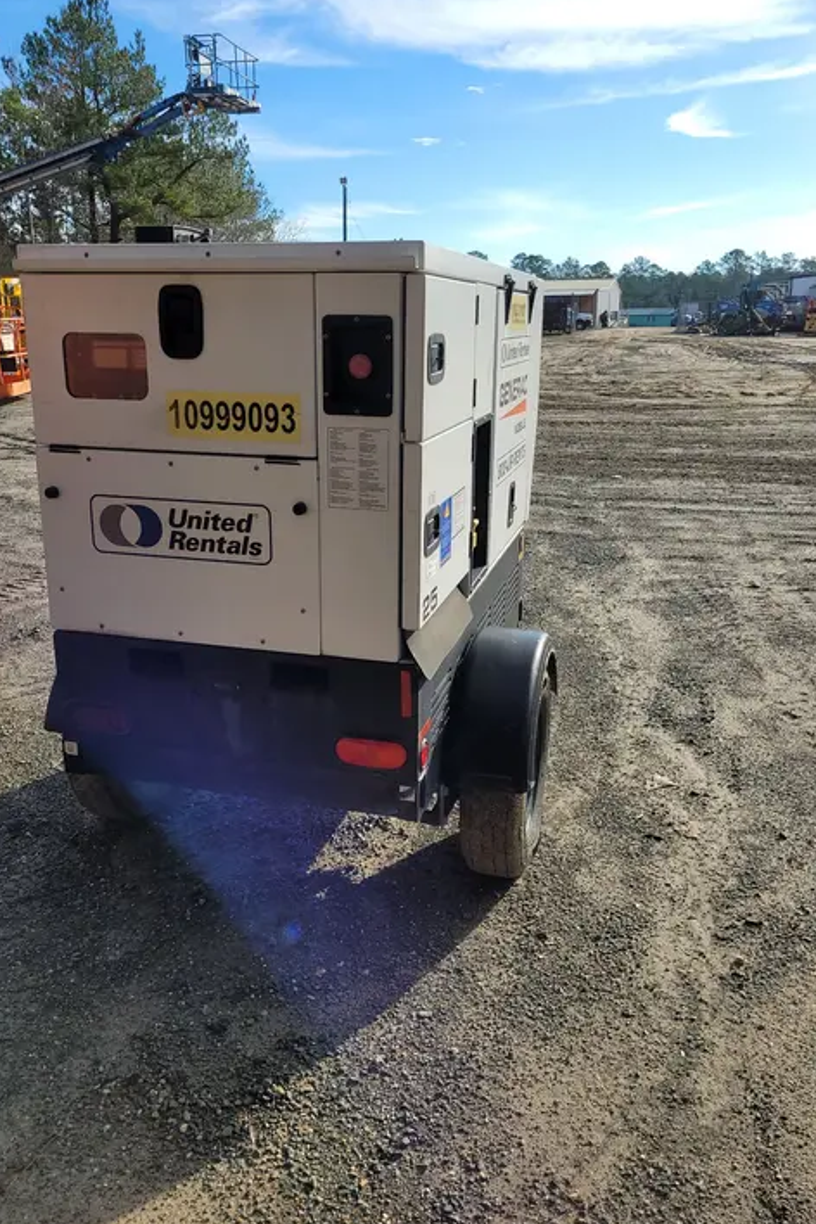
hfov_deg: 46.4
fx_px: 952
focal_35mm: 28
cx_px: 386
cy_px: 597
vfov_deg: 65.5
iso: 40
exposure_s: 1/1559
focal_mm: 5.4
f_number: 1.8
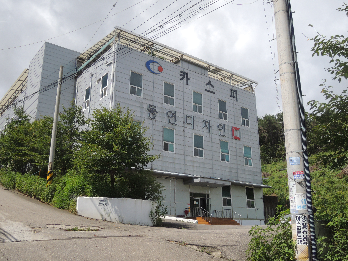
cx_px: 174
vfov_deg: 40.7
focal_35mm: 35
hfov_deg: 52.6
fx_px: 352
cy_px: 130
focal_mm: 6.3
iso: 200
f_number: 4.5
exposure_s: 1/1600
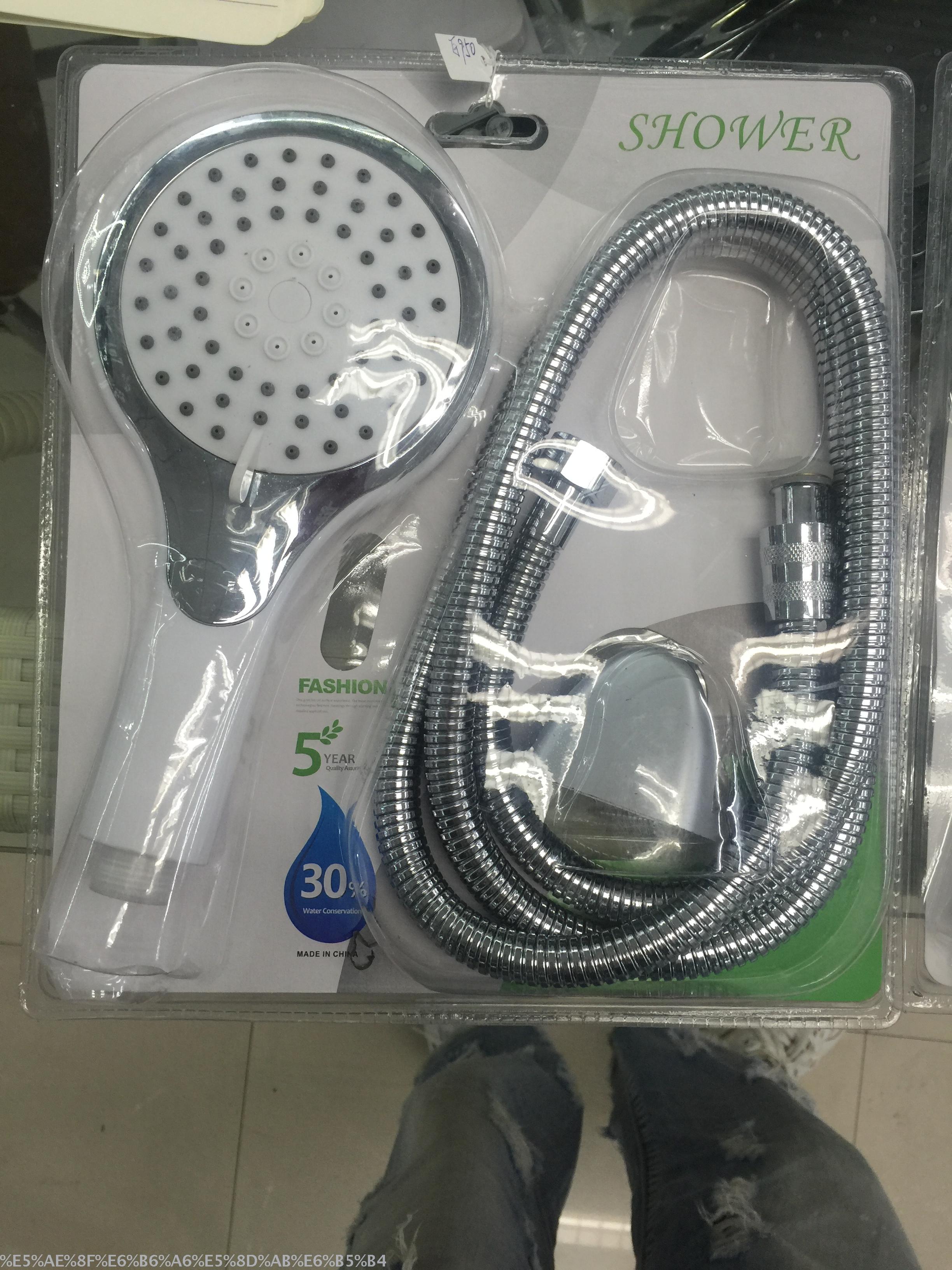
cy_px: 635
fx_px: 1063
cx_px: 476
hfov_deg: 48.2
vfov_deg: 61.7
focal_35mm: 29
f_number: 2.2
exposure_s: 1/33
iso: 40
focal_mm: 4.15
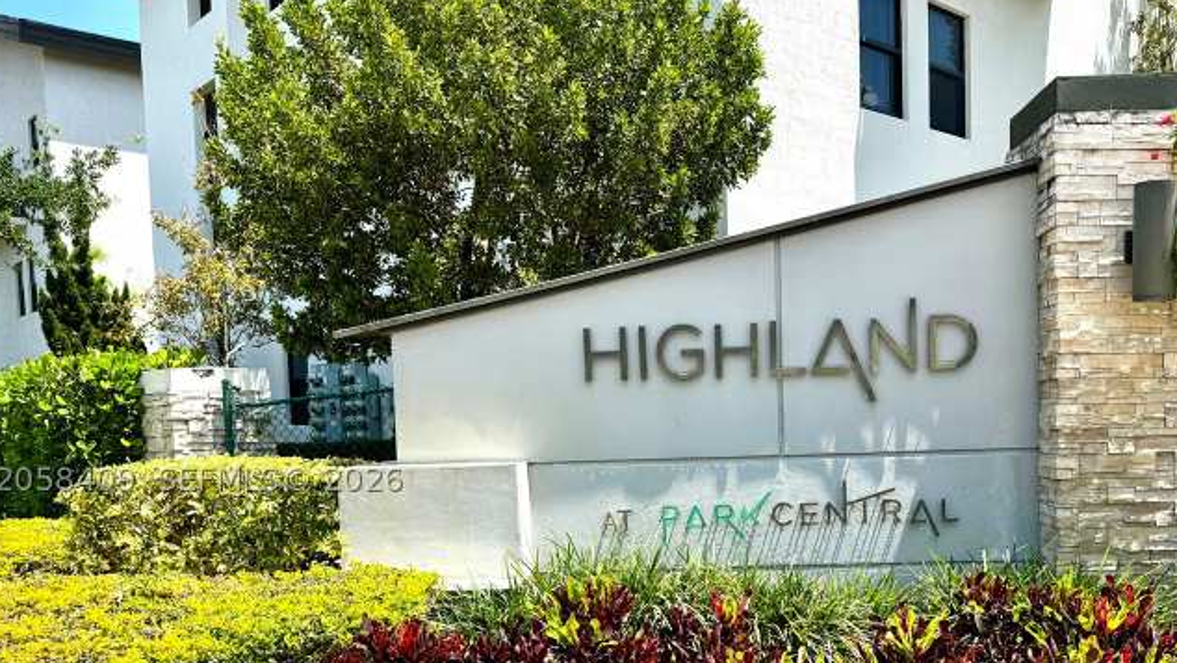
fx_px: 1030
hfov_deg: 59.1
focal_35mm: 33
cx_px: 687
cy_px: 479
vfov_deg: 35.1
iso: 80
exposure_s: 1/2833
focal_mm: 6.76
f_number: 1.78
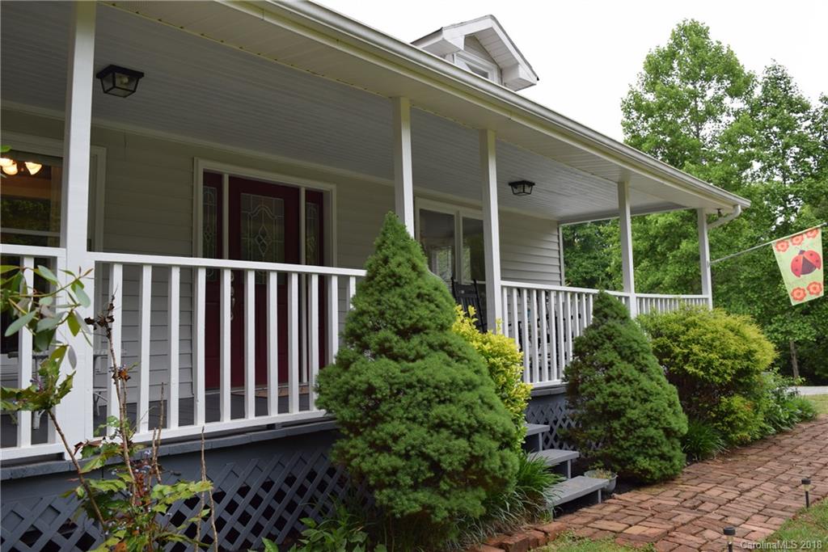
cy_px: 276
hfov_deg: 61.9
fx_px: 690
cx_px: 414
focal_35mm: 30
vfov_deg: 43.6
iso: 200
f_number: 6.3
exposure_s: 1/160
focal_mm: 20
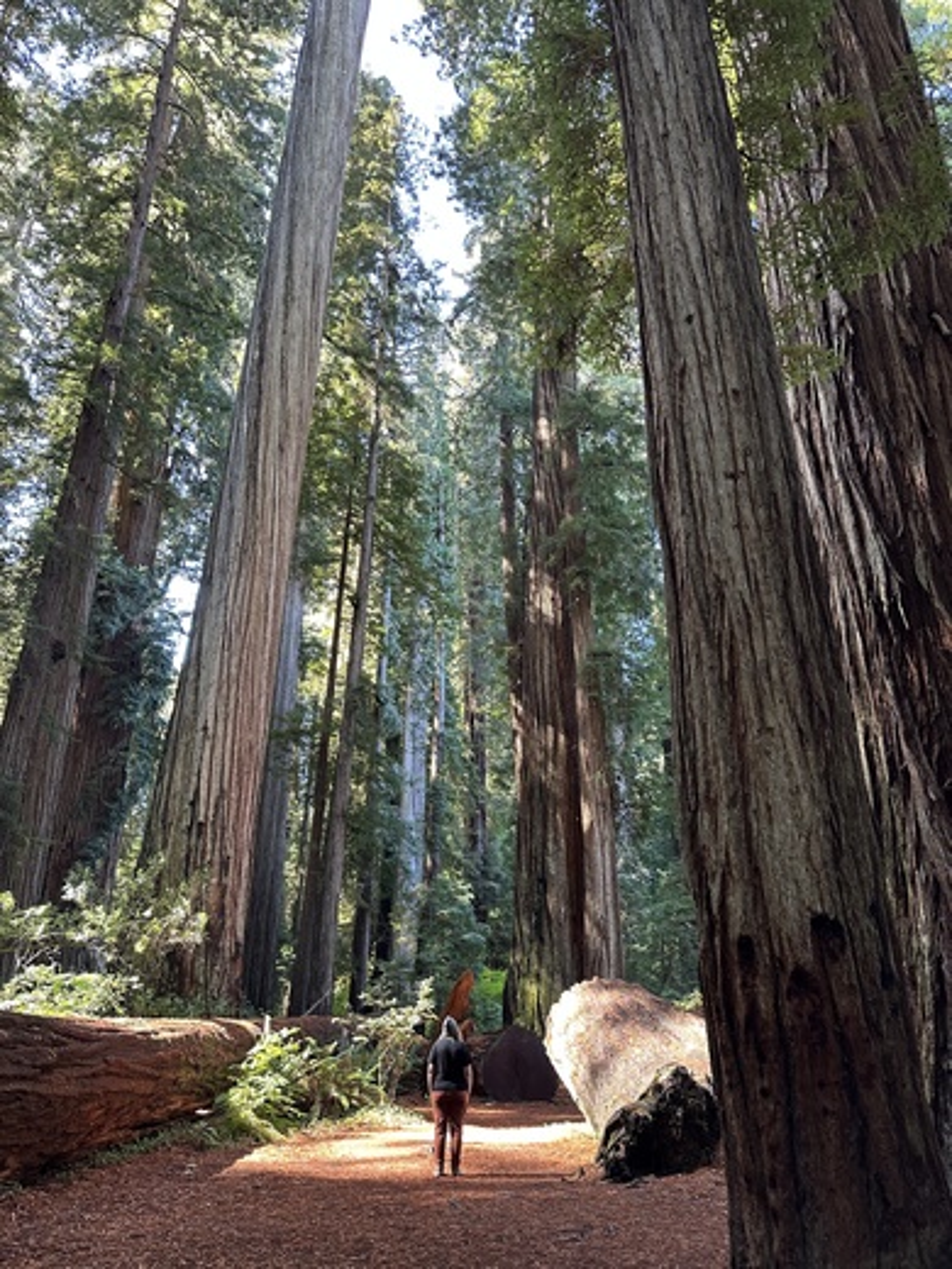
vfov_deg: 71.6
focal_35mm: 24
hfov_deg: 56.8
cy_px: 634
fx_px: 880
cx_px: 476
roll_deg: -3.6
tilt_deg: +23.5
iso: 250
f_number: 1.78
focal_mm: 6.86
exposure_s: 1/66
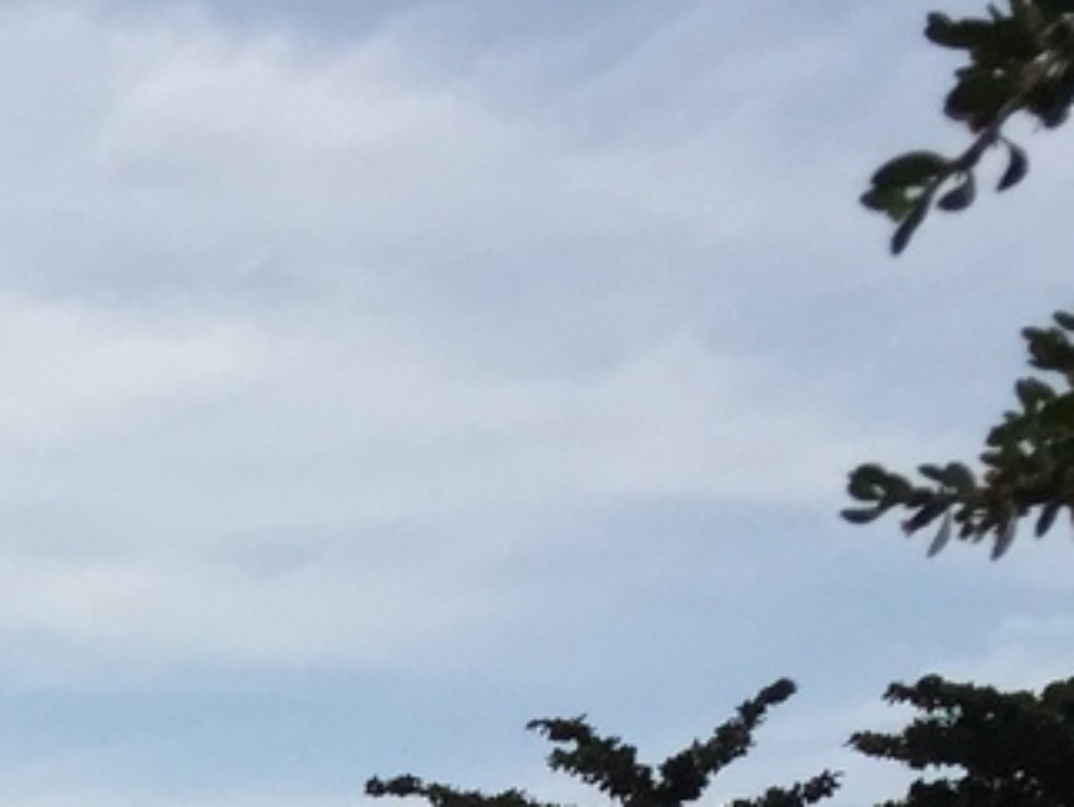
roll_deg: -0.6
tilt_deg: -3.9
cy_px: 1907
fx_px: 4471
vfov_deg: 9.3
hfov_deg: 12.5
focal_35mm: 144
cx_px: -887
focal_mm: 4.15
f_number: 2.2
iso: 32
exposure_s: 1/6623
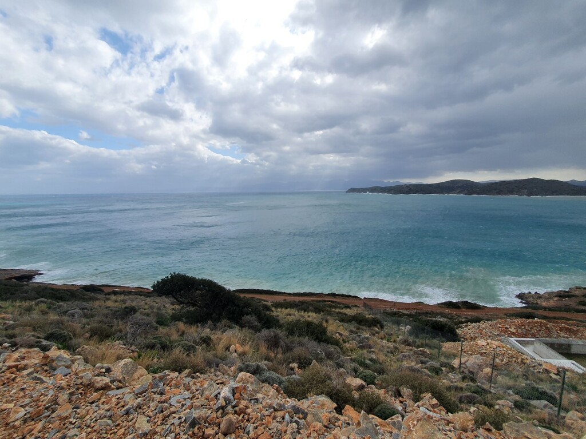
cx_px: 293
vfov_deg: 89.9
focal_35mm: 13
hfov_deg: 106.2
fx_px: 220
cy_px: 220
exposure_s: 1/1268
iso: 50
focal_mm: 1.8
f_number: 2.2
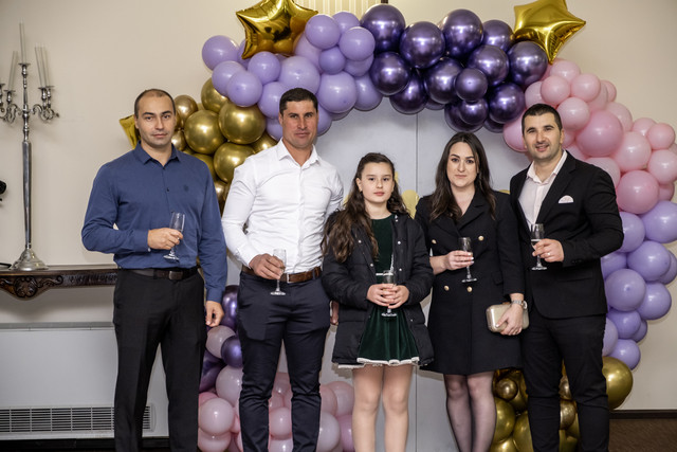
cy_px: 226
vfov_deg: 16.5
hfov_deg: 24.5
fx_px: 1561
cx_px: 338
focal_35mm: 83
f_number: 2.8
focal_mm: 55
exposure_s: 1/125
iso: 1250
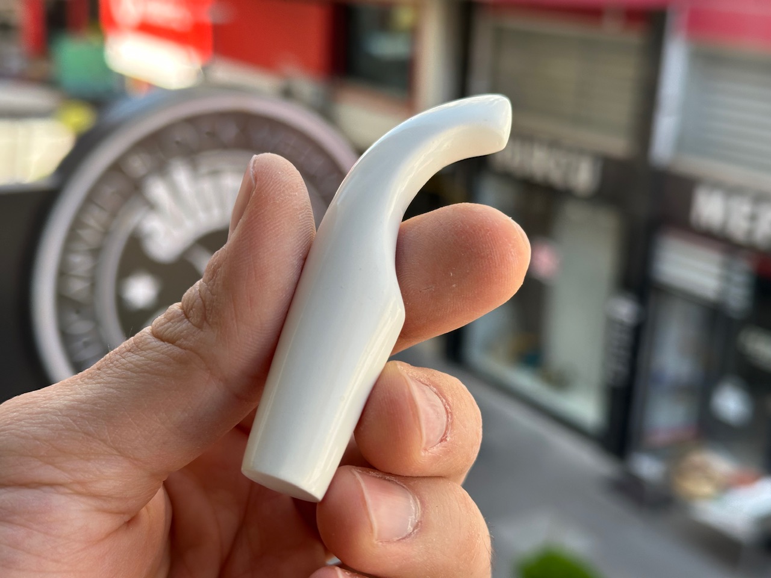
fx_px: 1069
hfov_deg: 39.7
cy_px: 289
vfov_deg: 30.3
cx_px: 386
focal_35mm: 48
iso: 64
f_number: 1.78
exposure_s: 1/409
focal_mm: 6.86
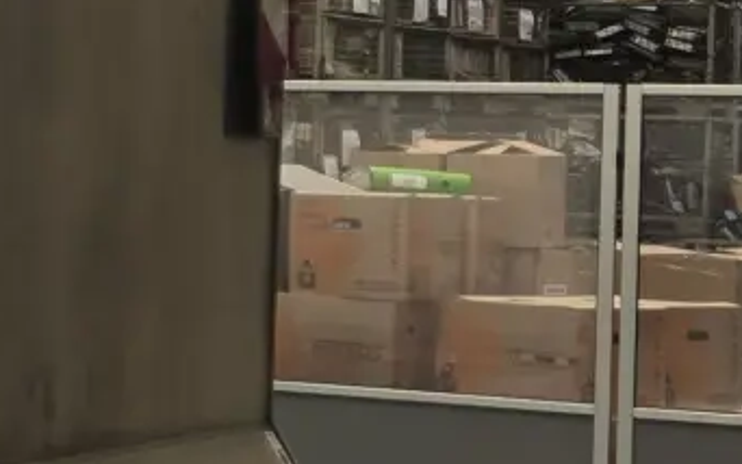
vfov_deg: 9.6
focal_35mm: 137
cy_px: 182
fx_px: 2771
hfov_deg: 11.9
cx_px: -1106
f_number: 1.7
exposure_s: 1/180
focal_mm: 6.3
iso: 50
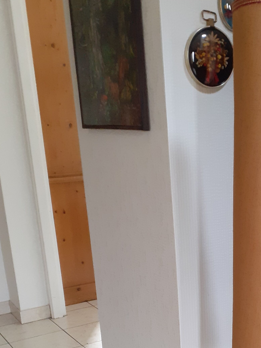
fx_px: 543
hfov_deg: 25.7
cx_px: 258
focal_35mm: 54
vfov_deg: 34.2
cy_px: 289
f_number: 1.9
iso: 250
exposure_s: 1/25
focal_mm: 3.6
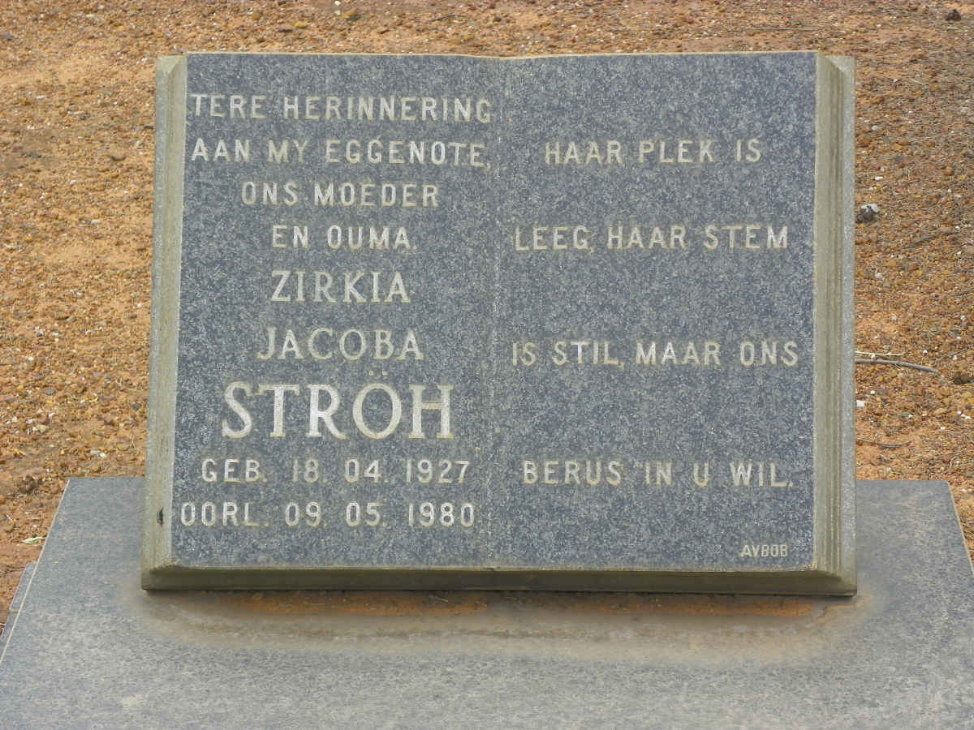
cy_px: 365
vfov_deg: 14.8
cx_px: 487
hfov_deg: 19.6
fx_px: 2814
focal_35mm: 100
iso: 64
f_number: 4
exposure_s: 1/125
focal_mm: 17.8
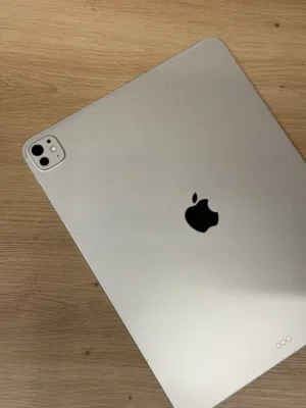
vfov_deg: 39.7
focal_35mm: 48
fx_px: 566
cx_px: 153
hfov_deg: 30.3
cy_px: 204
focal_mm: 6.76
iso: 64
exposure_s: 1/50
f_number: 1.78
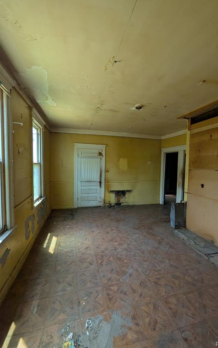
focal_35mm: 15
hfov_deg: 74.8
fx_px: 143
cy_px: 173
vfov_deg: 101.5
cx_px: 111
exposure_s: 1/120
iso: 115
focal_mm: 1.83
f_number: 2.2
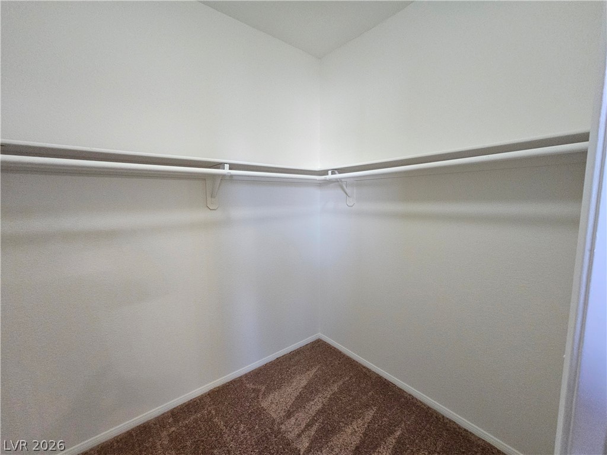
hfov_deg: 106.2
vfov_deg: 89.9
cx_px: 304
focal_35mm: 13
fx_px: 228
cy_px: 228
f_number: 2.2
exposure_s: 1/60.2
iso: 320
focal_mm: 2.2
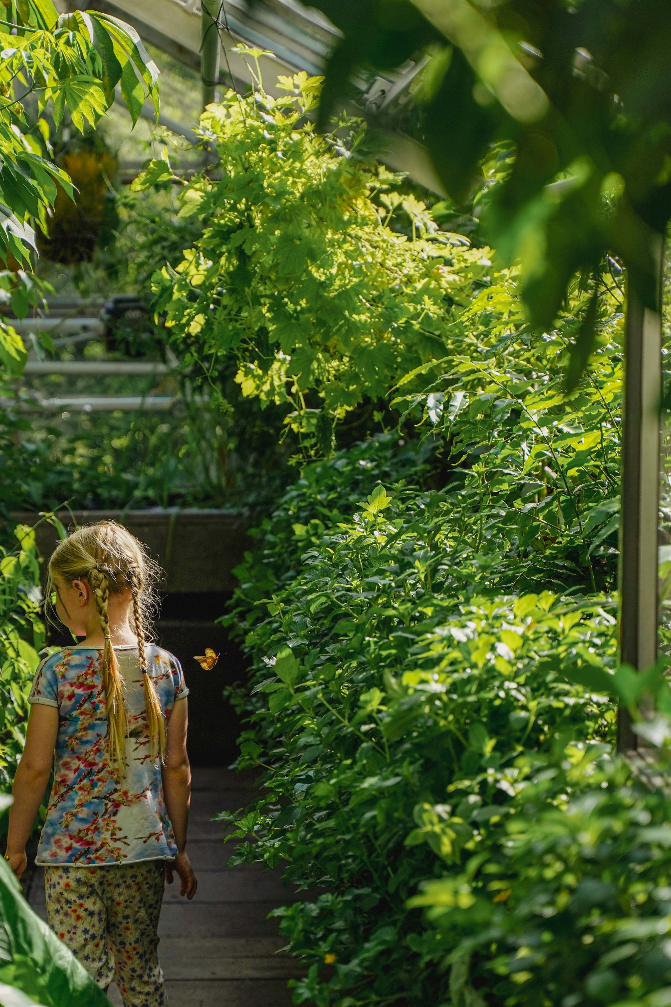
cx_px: 228
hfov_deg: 12.1
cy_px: 506
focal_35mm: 113
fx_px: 3159
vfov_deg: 18.1
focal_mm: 75
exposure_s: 1/1600
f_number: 3.5
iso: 320
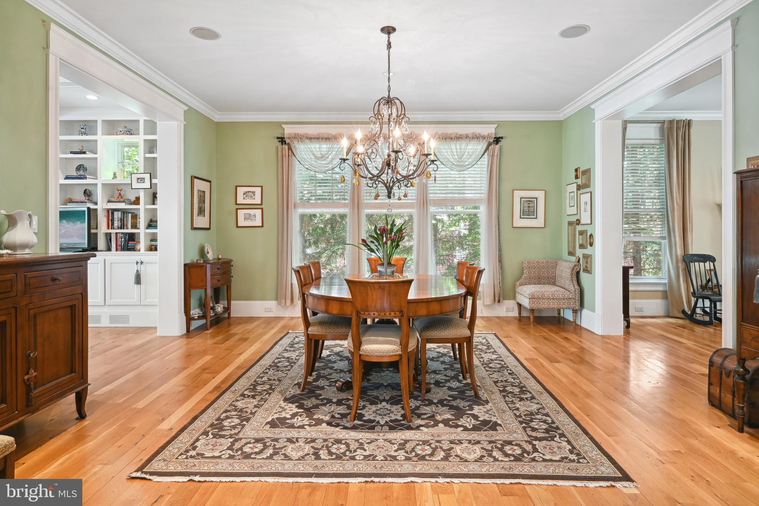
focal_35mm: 20
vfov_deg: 61.9
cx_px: 380
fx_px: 422
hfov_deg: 84.0
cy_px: 253
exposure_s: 1/2.5
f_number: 9
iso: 200
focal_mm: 20
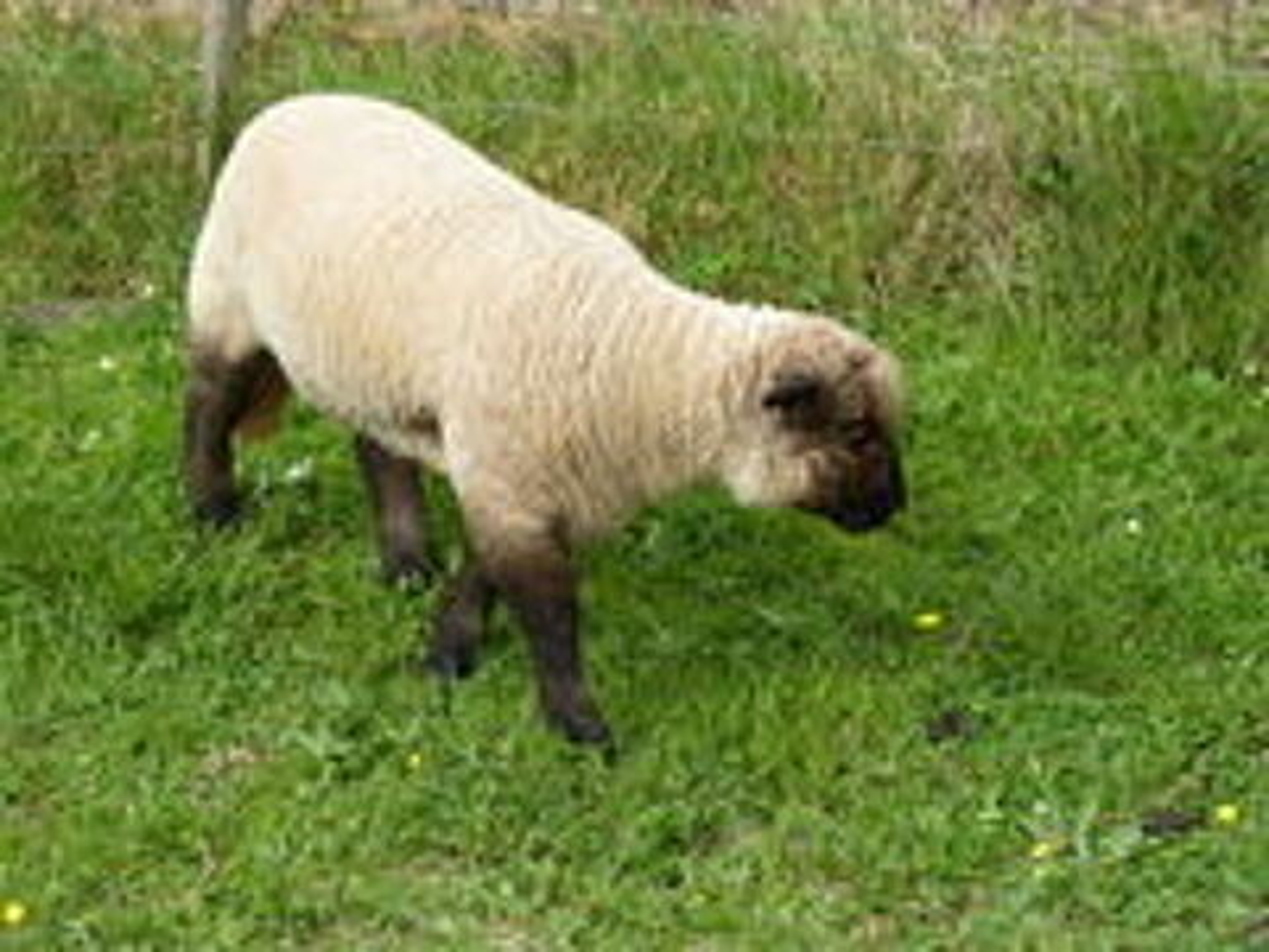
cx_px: 634
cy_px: 476
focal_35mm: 84
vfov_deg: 17.6
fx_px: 3079
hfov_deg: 23.3
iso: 80
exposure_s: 1/160
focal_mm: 14.9
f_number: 4
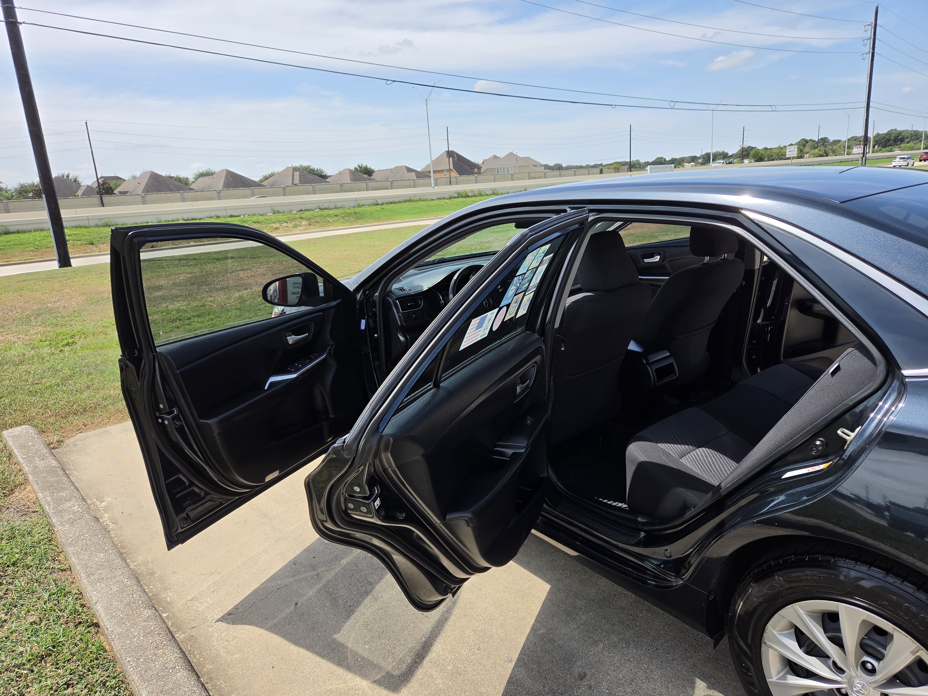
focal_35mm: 23
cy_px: 348
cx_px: 464
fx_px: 617
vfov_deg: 58.9
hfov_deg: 73.9
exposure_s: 1/3474
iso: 80
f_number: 1.8
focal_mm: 5.4
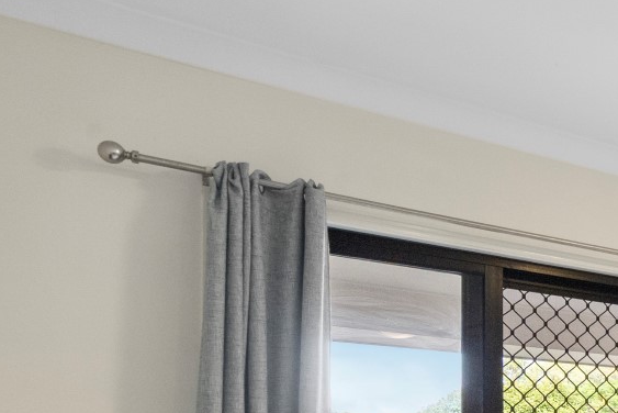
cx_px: 862
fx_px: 790
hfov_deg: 30.3
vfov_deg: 25.5
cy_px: 525
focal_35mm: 46
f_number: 8
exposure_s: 1/15
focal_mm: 16
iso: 3200
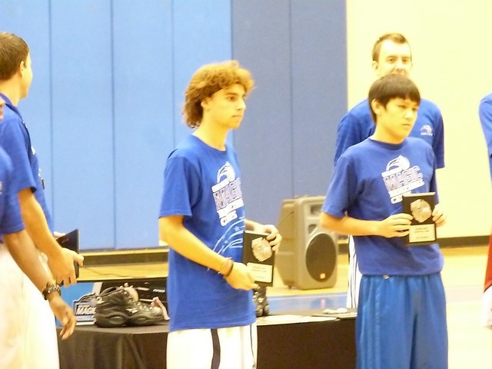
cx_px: 246
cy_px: 184
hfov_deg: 6.8
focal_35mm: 291
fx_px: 4136
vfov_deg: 5.1
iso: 3200
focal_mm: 52.3
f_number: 4
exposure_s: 1/20
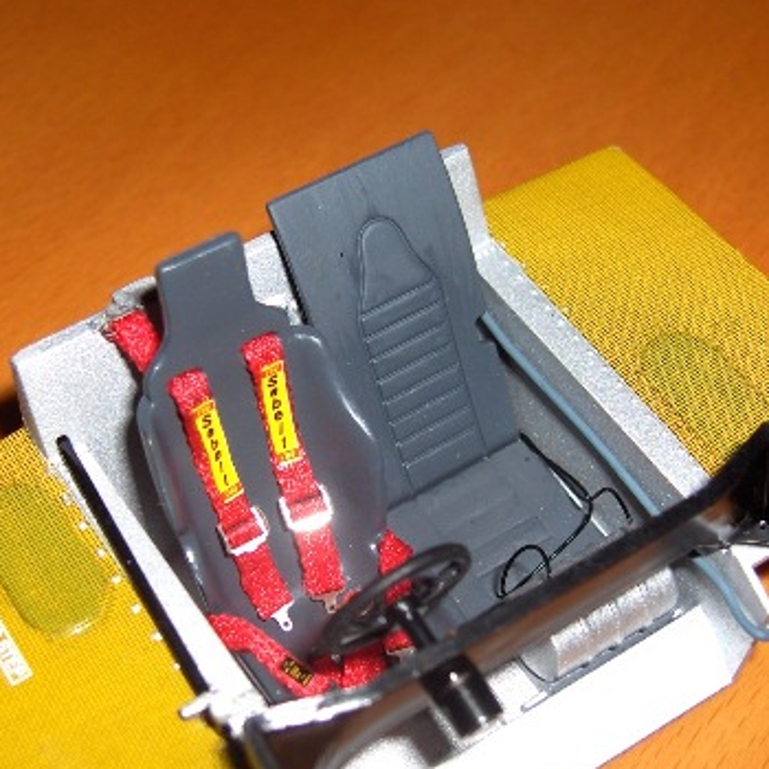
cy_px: 516
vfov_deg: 27.1
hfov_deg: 27.3
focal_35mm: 63
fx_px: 1583
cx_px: 330
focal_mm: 8
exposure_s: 1/60
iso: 100
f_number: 4.8
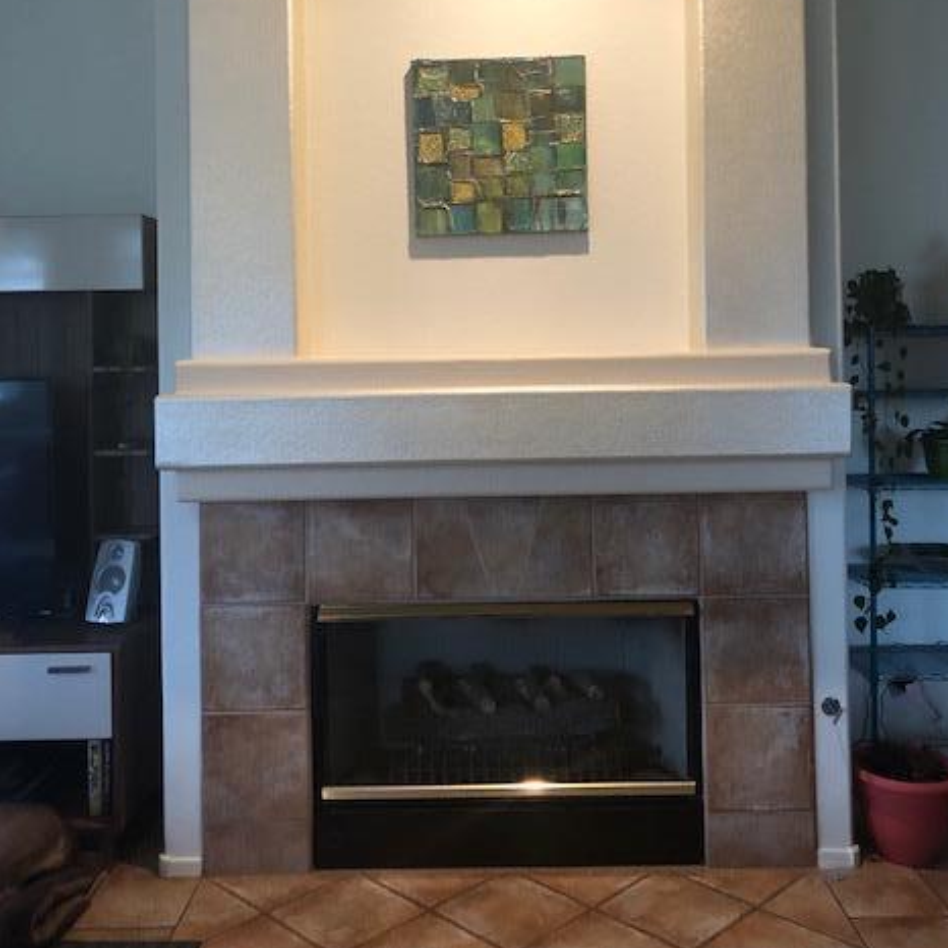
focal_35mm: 34
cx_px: 484
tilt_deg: +0.9
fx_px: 1053
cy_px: 360
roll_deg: -0.7
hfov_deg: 48.4
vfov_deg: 48.0
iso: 64
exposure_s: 1/15
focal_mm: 3.99
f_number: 1.8
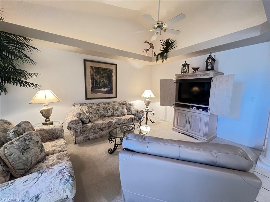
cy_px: 101
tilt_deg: -7.6
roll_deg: -1.1
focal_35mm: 13
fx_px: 101
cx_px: 135
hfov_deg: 106.2
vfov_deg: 89.9
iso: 800
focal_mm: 1.57
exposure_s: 1/40
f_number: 1.8
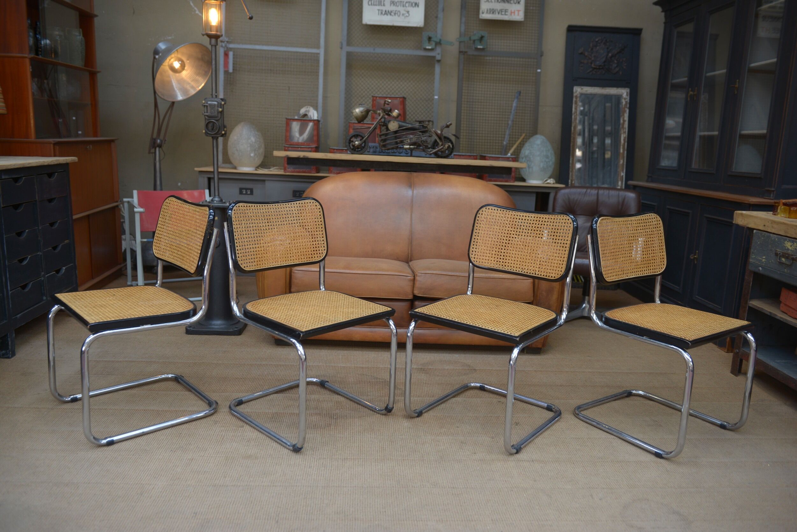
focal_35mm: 29
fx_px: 642
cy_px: 266
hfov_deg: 63.6
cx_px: 398
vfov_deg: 45.0
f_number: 3.5
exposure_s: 1/50
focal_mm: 29
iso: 200
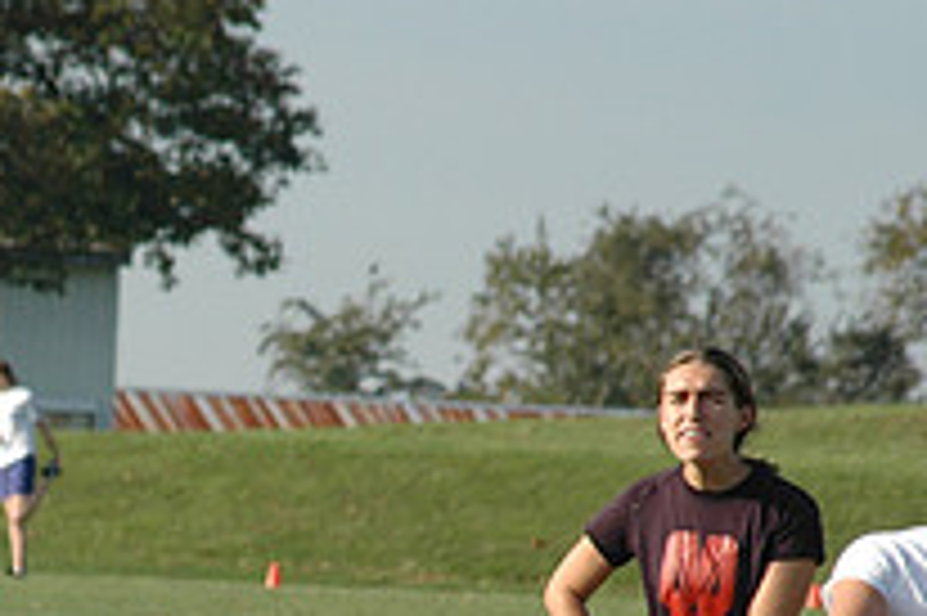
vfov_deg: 1.7
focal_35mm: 824
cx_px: 36
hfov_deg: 2.5
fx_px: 21211
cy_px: 679
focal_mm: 195
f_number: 11
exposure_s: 1/400
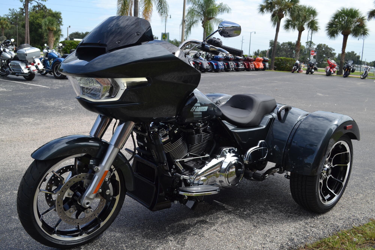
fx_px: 344
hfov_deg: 57.2
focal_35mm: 33
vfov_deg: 40.0
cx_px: 188
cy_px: 125
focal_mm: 22
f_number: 7.1
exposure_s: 1/200
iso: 100
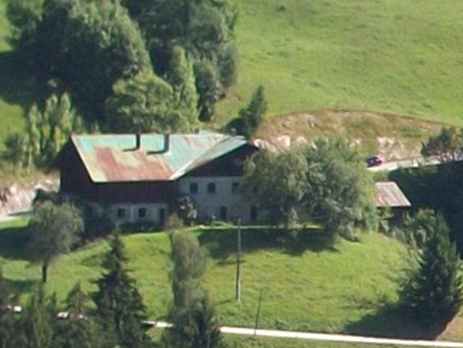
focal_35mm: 417
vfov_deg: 3.6
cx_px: 1152
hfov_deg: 4.6
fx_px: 5582
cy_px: 595
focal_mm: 12.1
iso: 80
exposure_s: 1/250
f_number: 4.5
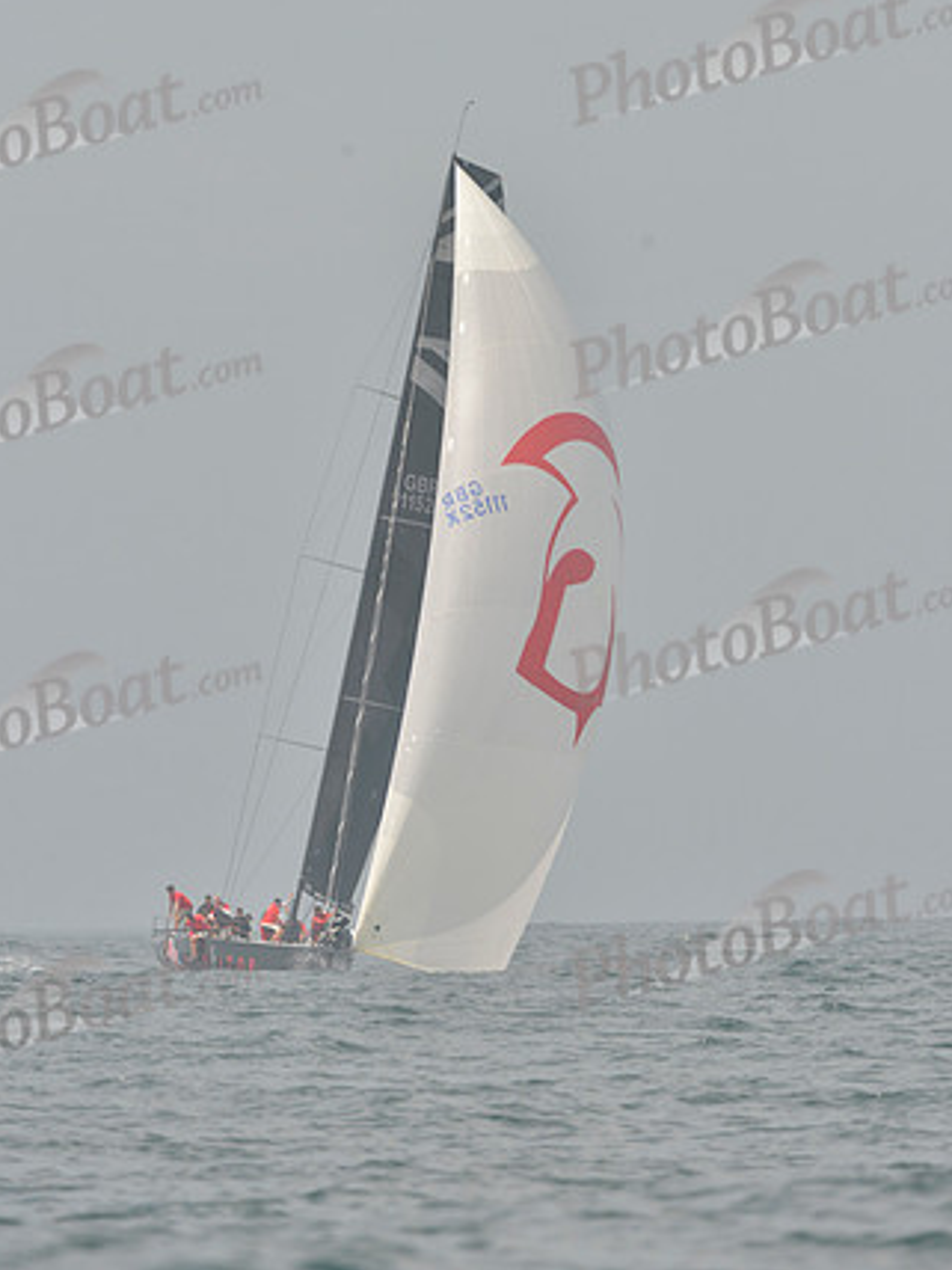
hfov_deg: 2.9
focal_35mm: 521
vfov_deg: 3.8
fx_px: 19105
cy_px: 519
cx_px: 417
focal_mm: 400
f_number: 10
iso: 280
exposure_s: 1/800
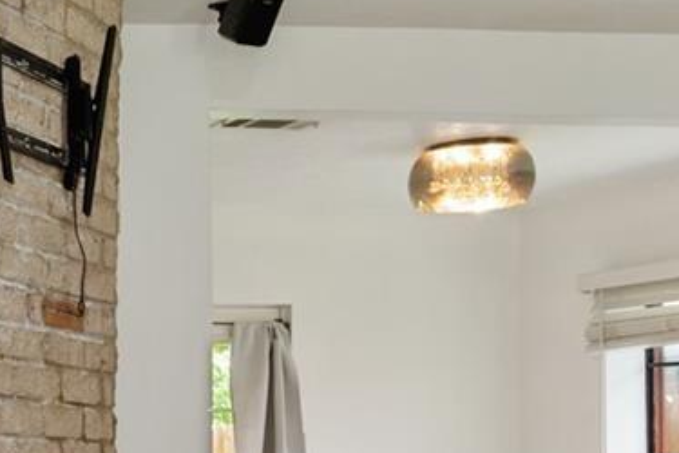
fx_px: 1546
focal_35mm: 82
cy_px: 467
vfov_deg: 16.3
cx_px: -563
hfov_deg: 18.8
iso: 400
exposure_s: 1/125
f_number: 5.6
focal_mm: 15
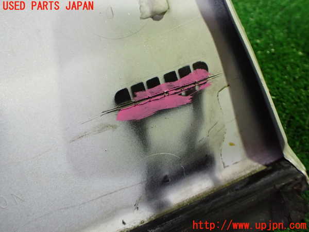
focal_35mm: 30
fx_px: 268
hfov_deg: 60.0
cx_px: 154
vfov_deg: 46.8
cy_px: 116
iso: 800
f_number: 2.3
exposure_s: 1/100
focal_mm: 5.4
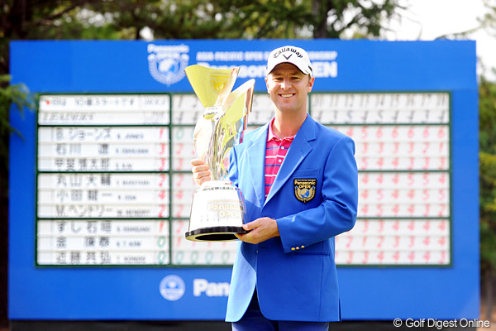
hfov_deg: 15.2
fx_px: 1860
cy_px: 166
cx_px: 248
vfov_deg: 10.2
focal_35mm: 135
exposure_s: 1/640
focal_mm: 135
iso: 800
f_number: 5.6
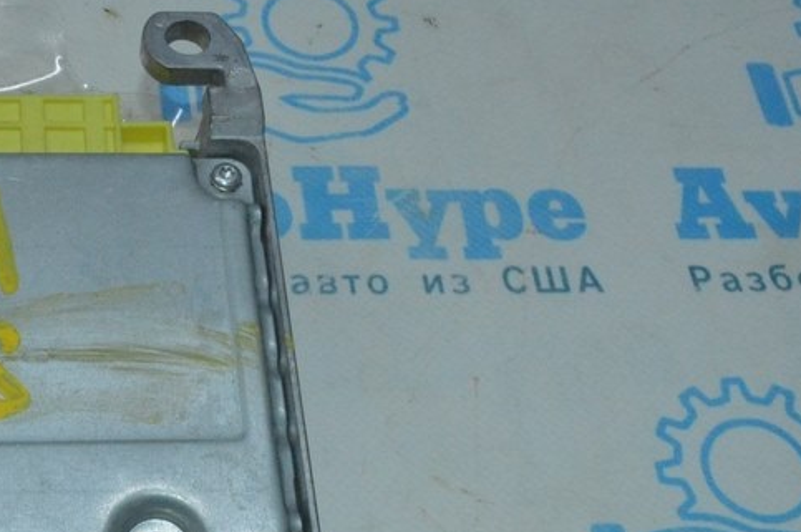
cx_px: 43
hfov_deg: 27.6
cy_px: 326
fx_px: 1556
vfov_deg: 19.4
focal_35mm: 70
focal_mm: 22
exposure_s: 1/200
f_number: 16
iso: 3600
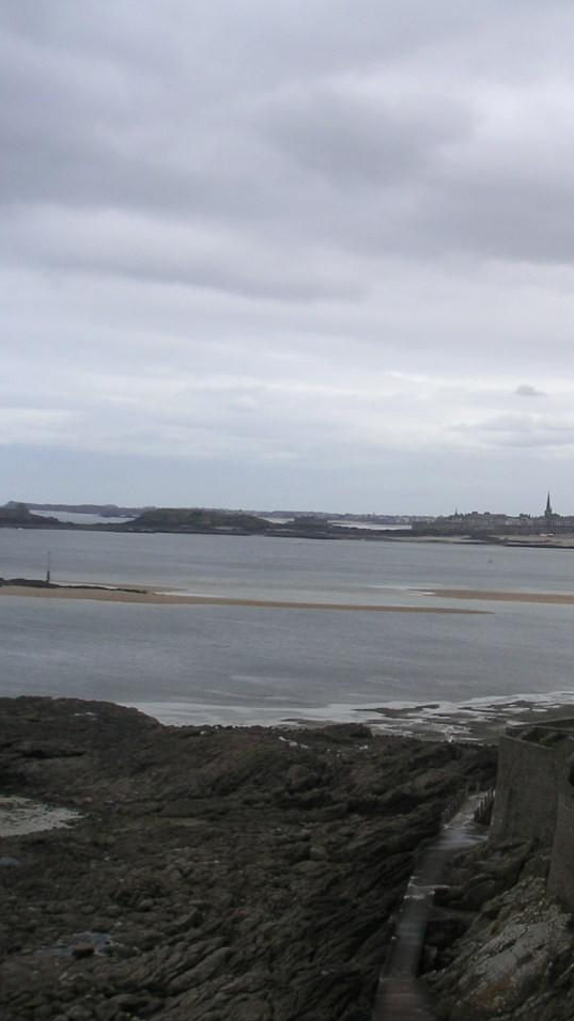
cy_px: 512
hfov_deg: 21.5
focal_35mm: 54
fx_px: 1463
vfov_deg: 38.5
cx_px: 555
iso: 50
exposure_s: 1/125
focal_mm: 5.7
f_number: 6.7
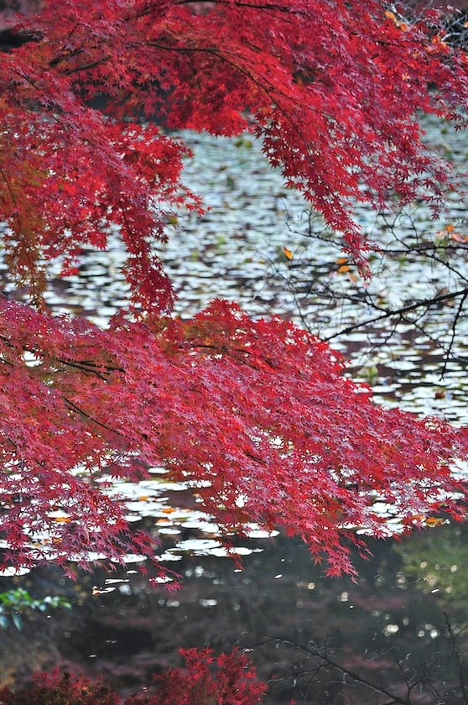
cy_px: 429
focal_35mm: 189
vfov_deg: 10.9
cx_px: 204
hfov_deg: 7.2
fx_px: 3694
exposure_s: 1/100
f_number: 4.8
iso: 200
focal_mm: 155
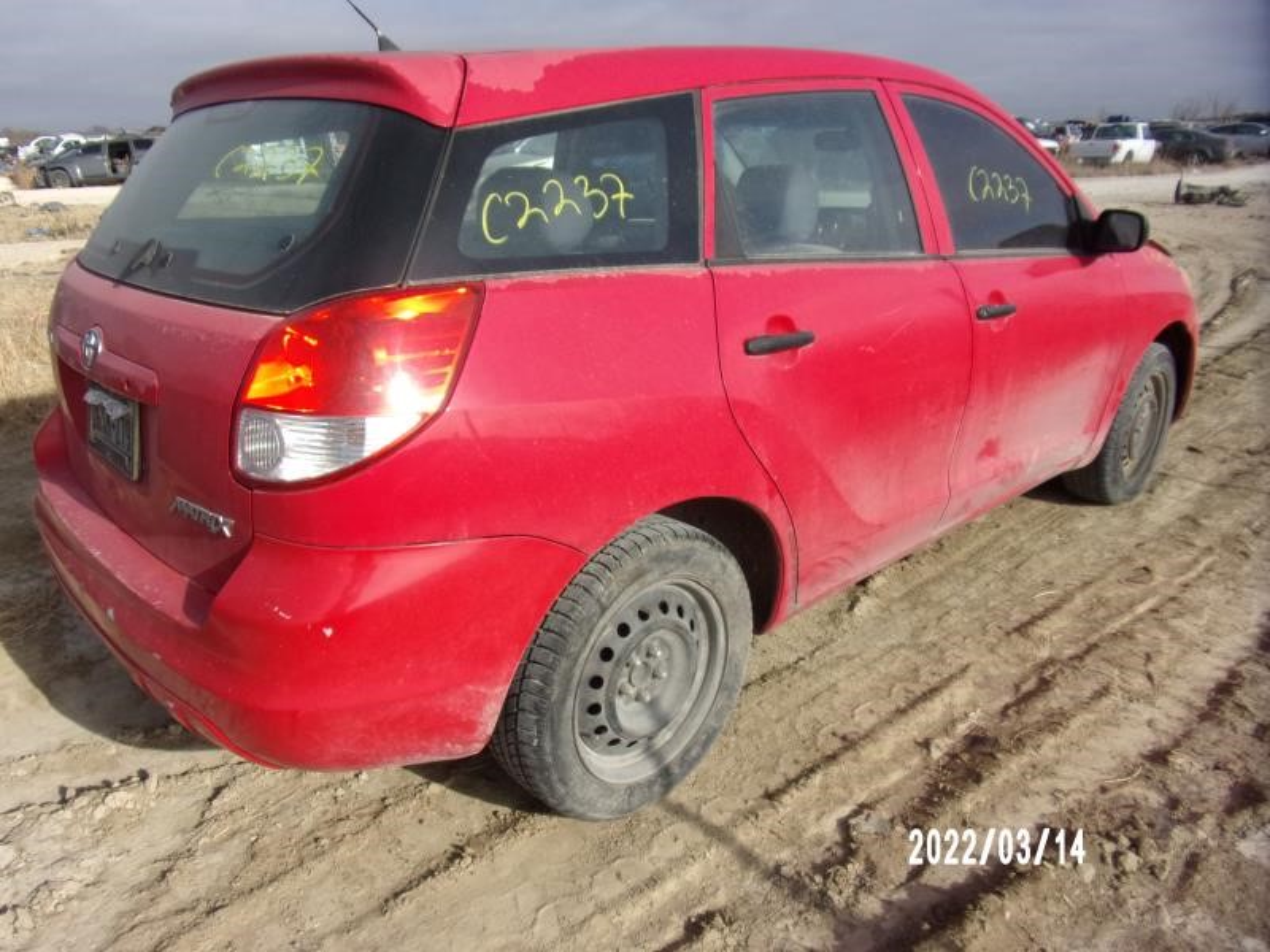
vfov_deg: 56.8
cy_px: 476
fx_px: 881
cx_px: 635
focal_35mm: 24
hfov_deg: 71.6
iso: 80
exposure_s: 1/1200
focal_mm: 4.3
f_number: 3.3
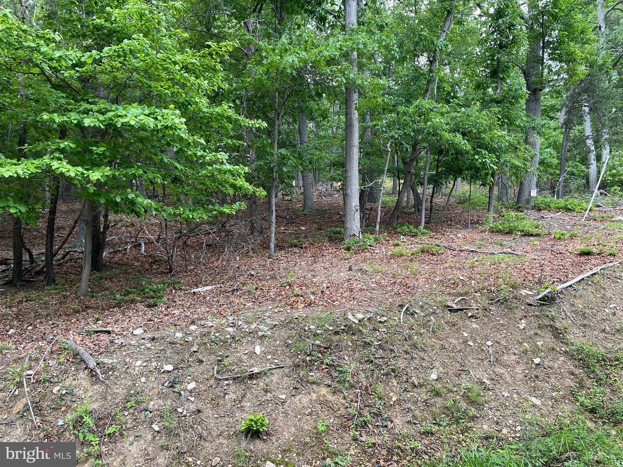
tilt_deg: +8.5
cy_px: 234
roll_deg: -1.3
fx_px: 450
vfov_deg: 54.9
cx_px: 312
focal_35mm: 25
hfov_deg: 69.4
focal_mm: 5.1
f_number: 1.6
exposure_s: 1/121
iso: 80
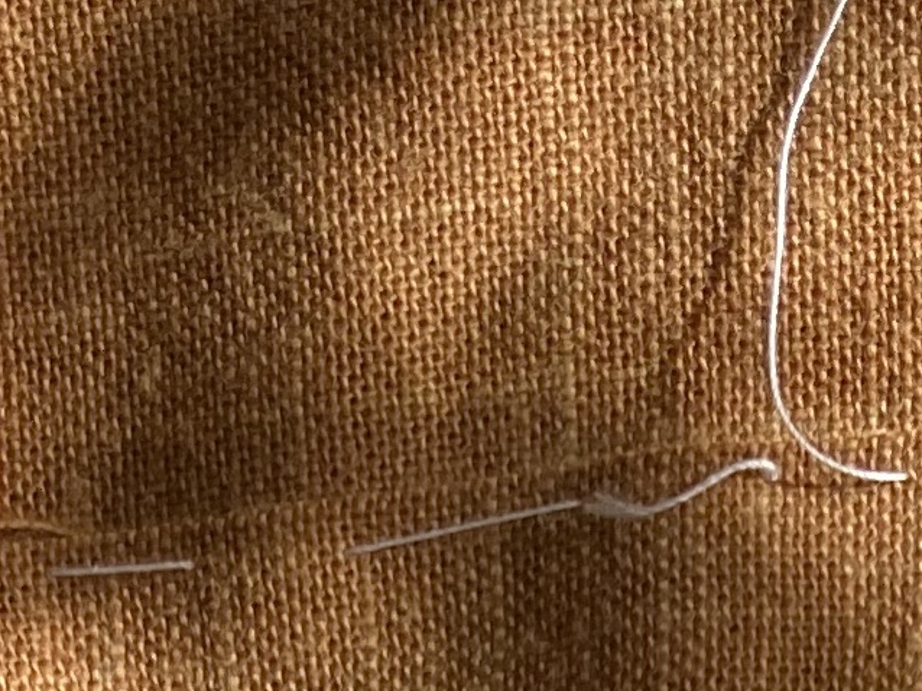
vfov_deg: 7.3
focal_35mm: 177
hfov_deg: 11.2
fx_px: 4713
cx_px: 356
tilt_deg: -72.0
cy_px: 2141
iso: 20
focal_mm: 3.99
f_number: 1.8
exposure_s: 1/302
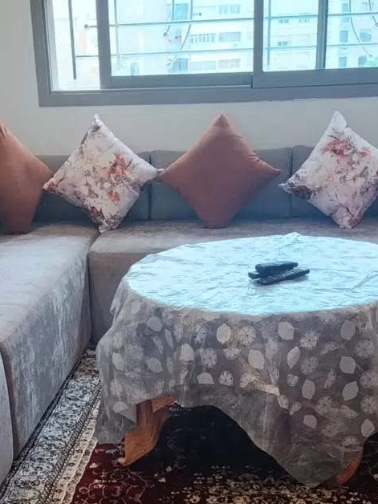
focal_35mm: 63
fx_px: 917
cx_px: 113
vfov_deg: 28.9
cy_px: 496
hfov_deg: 23.1
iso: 160
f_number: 1.8
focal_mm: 4.22
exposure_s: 1/100
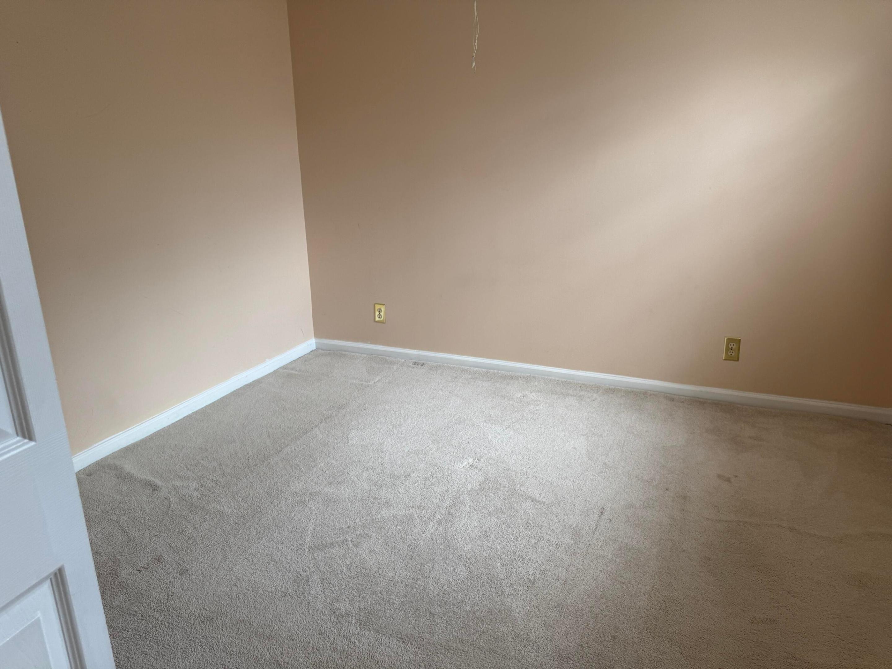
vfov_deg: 56.8
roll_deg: +0.7
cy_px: 334
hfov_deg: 71.6
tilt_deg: -15.9
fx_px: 618
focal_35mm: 24
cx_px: 446
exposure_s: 1/121
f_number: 1.78
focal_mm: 6.76
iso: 100
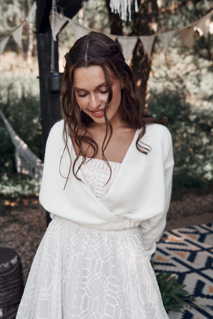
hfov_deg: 27.5
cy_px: 160
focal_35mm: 49
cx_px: 106
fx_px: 435
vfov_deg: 40.3
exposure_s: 1/200
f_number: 4.5
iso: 160
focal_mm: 49
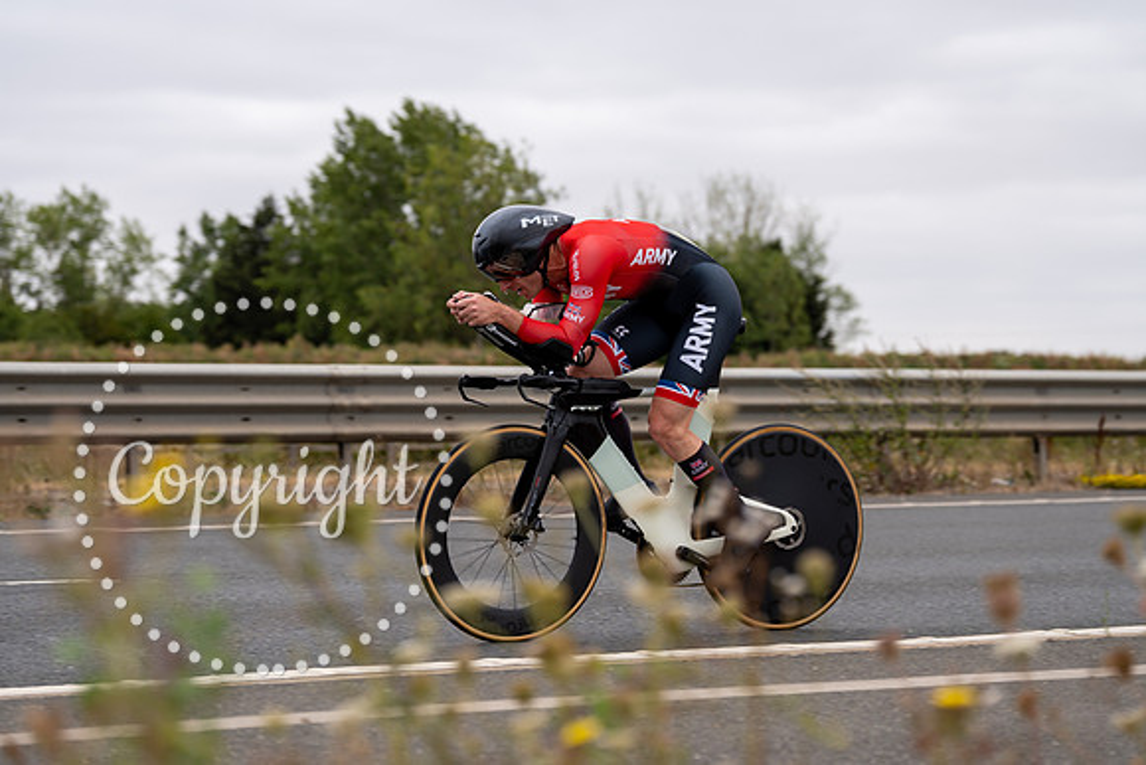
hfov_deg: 24.2
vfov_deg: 16.3
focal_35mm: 84
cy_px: 382
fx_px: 2675
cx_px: 573
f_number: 3.5
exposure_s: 1/800
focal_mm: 84
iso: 100
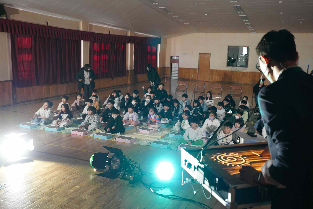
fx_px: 313
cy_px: 106
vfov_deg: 36.9
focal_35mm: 36
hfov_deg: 53.1
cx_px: 160
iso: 4000
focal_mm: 35
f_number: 4
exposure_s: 1/160
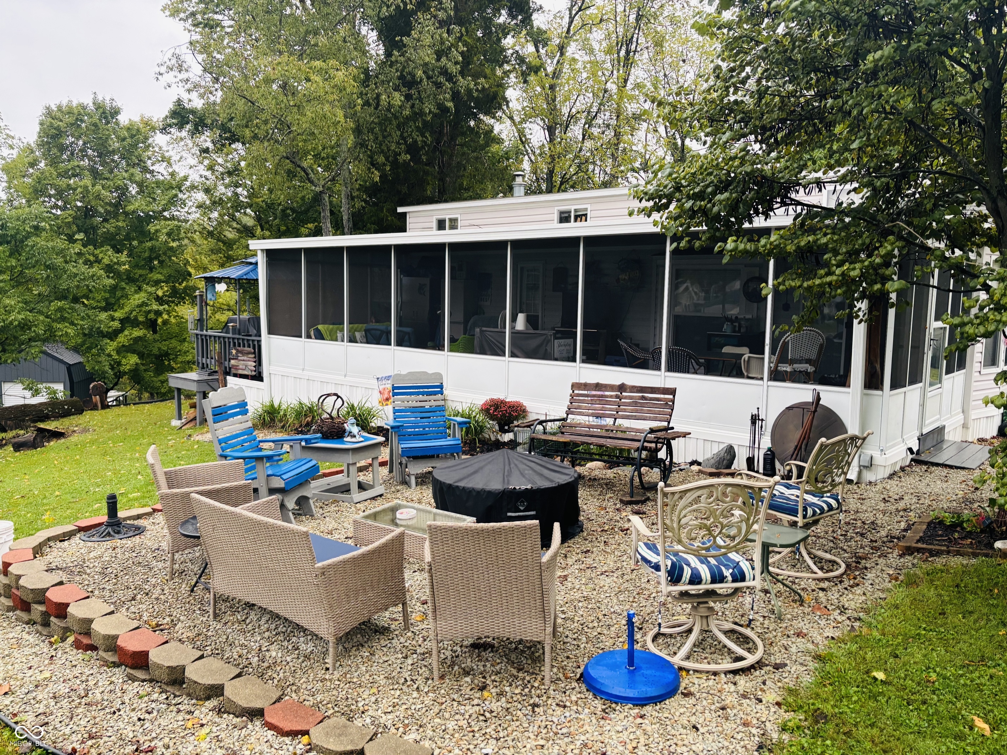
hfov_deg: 67.3
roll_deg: -1.2
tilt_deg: -5.4
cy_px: 378
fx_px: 756
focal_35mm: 26
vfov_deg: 53.1
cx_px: 504
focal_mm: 5.96
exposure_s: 1/78
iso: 125
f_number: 1.6
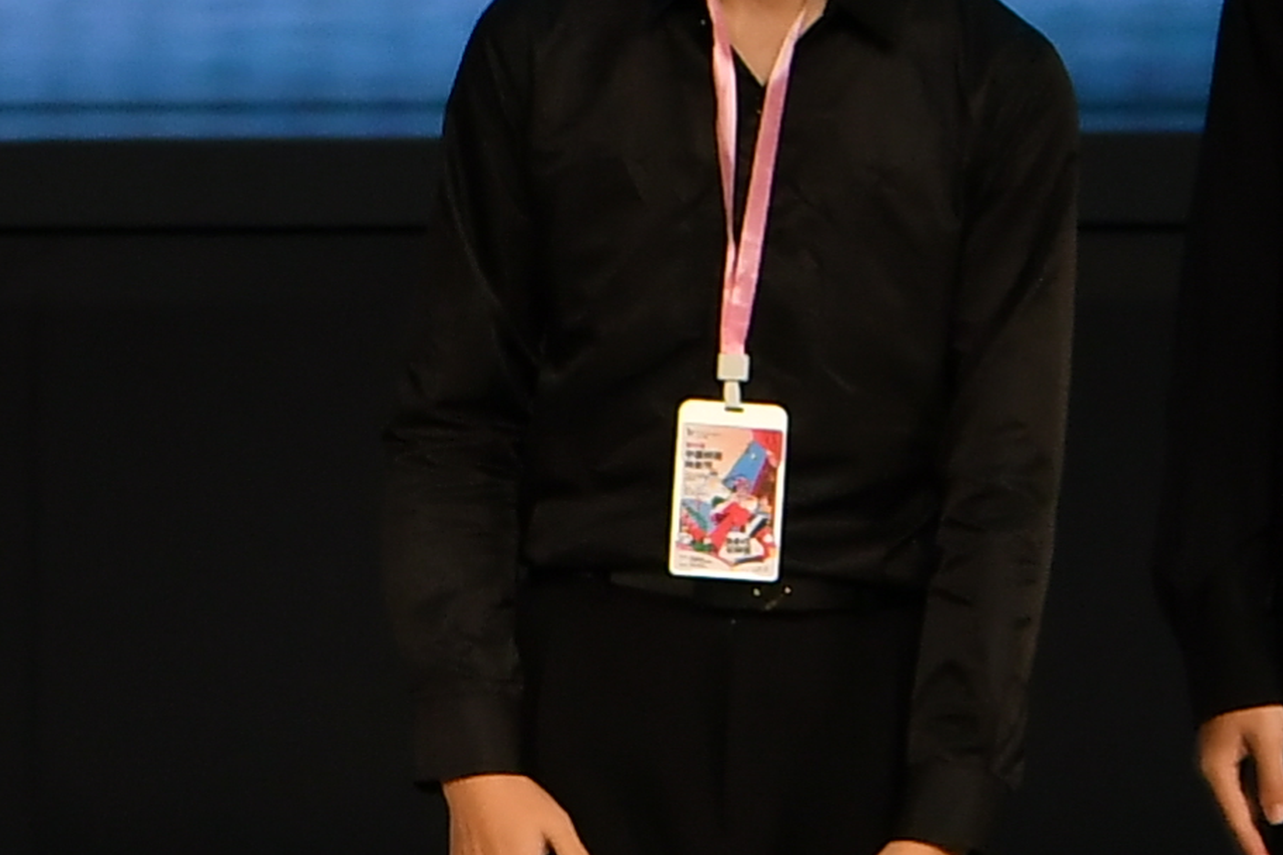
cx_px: -1652
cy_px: 263
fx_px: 48991
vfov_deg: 1.0
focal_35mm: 1375
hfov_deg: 1.5
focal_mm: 150
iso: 400
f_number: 6.3
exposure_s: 1/500
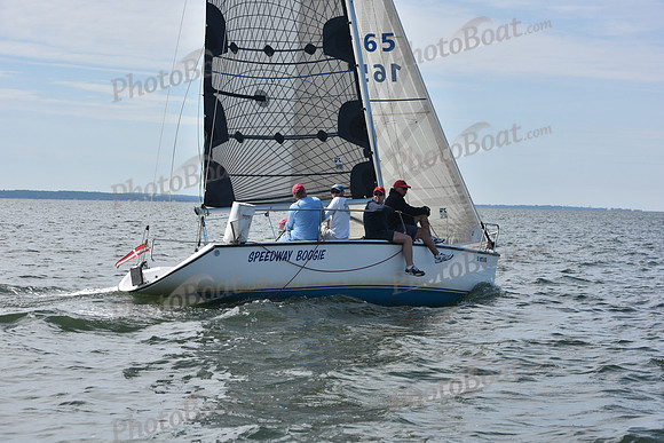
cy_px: 222
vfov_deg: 14.0
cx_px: 332
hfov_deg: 20.8
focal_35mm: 98
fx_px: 1808
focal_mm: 98
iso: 320
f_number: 9
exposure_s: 1/1000
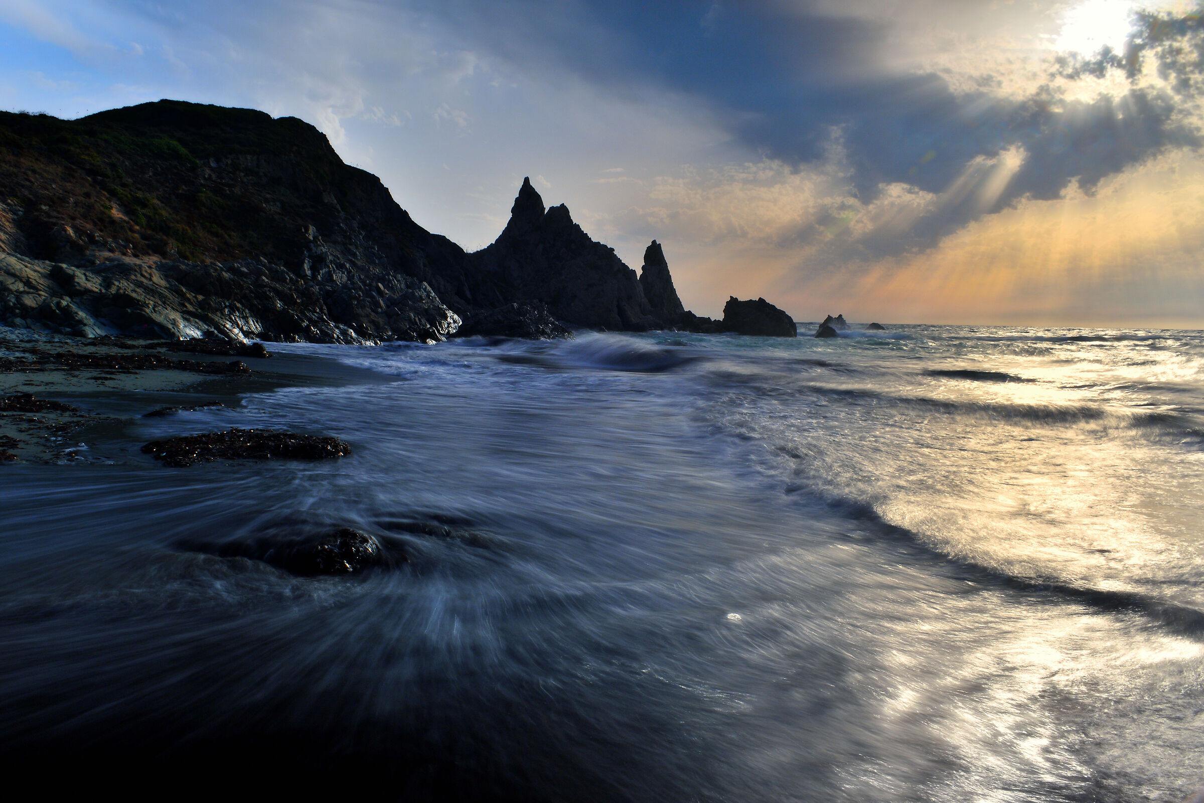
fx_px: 903
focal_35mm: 27
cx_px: 602
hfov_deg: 67.4
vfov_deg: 47.9
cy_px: 402
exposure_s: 1/2
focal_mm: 18
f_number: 18
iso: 100
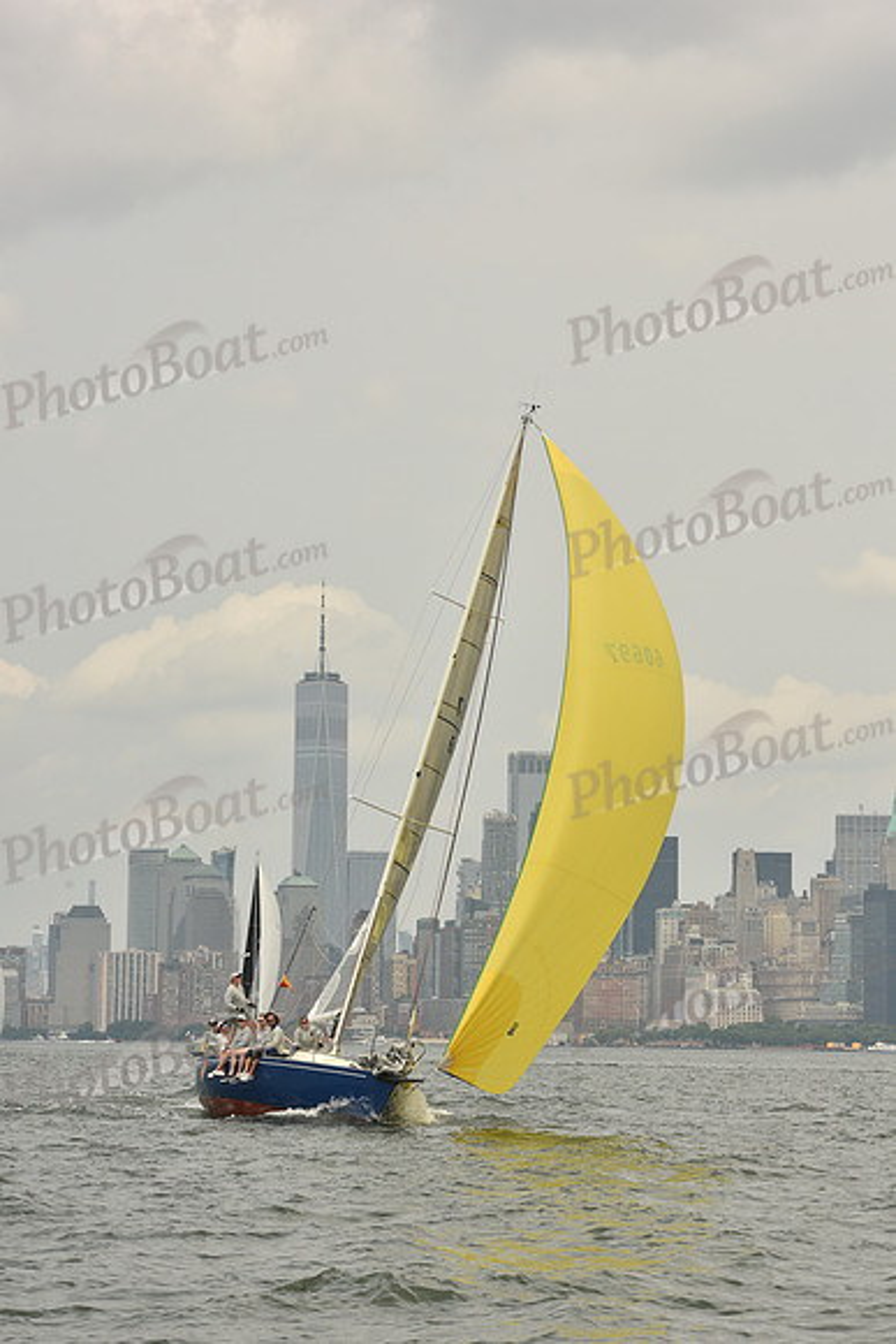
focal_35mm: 105
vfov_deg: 19.5
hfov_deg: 13.0
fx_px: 3917
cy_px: 672
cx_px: 448
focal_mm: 105
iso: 250
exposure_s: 1/640
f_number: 10
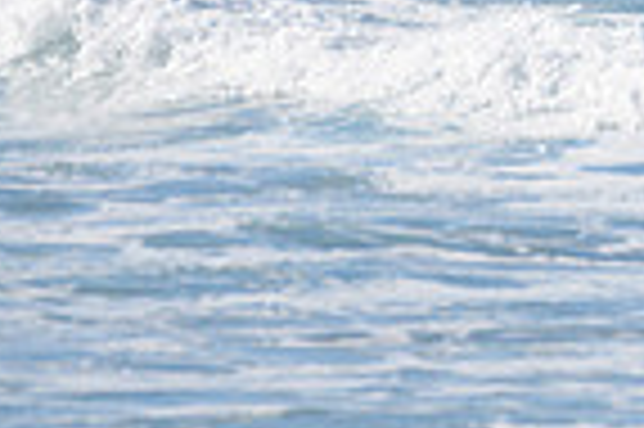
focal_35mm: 2496
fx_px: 44599
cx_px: 886
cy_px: -344
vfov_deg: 0.5
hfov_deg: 0.8
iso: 220
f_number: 5.6
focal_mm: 500
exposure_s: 1/4000
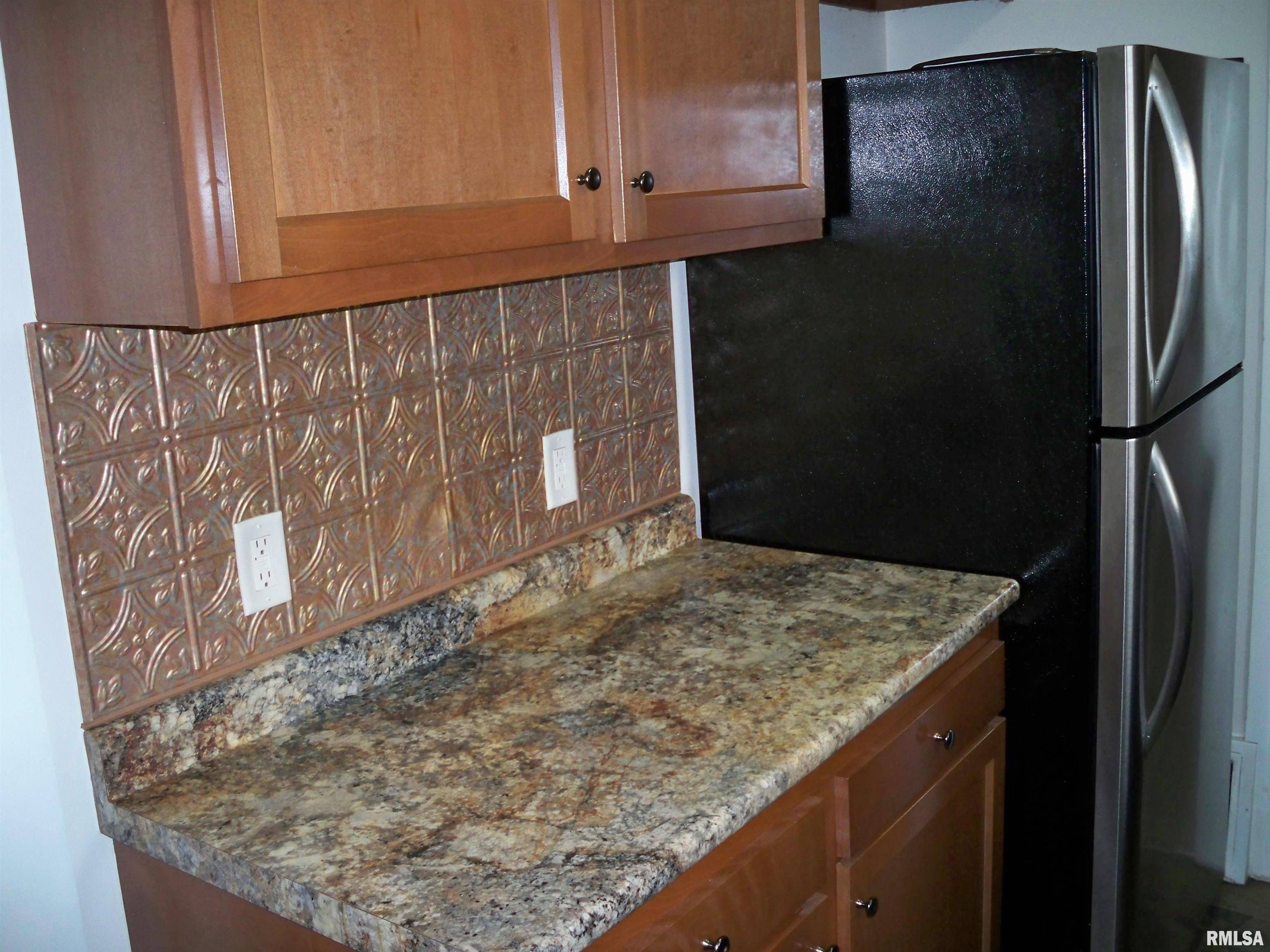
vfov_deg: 40.7
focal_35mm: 35
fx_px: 1284
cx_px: 635
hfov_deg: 52.6
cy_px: 476
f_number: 3.1
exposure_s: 1/60
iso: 200
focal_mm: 6.3
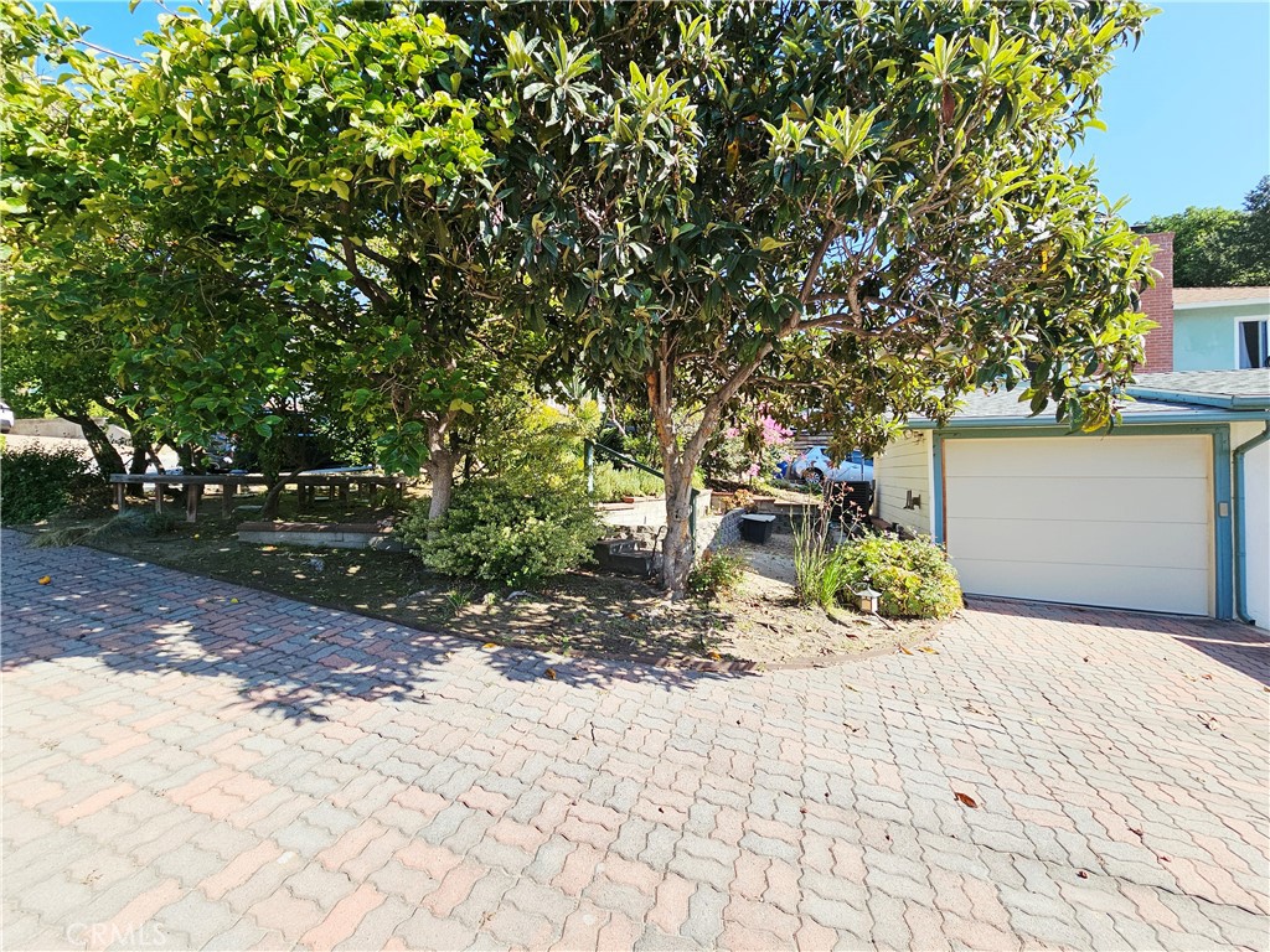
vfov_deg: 89.9
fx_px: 477
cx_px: 635
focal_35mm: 13
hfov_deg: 106.2
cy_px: 476
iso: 50
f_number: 2.2
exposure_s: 1/1005
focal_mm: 2.2
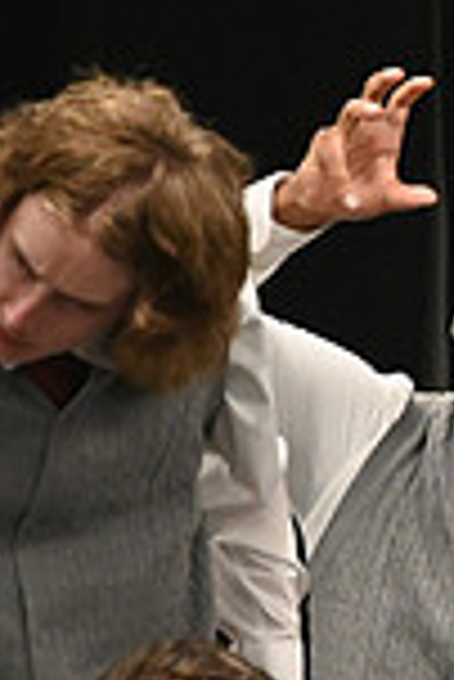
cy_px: 410
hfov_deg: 1.3
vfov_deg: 2.0
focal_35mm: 1035
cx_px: 1290
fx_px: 19533
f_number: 6
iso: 10000
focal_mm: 270
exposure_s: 1/250
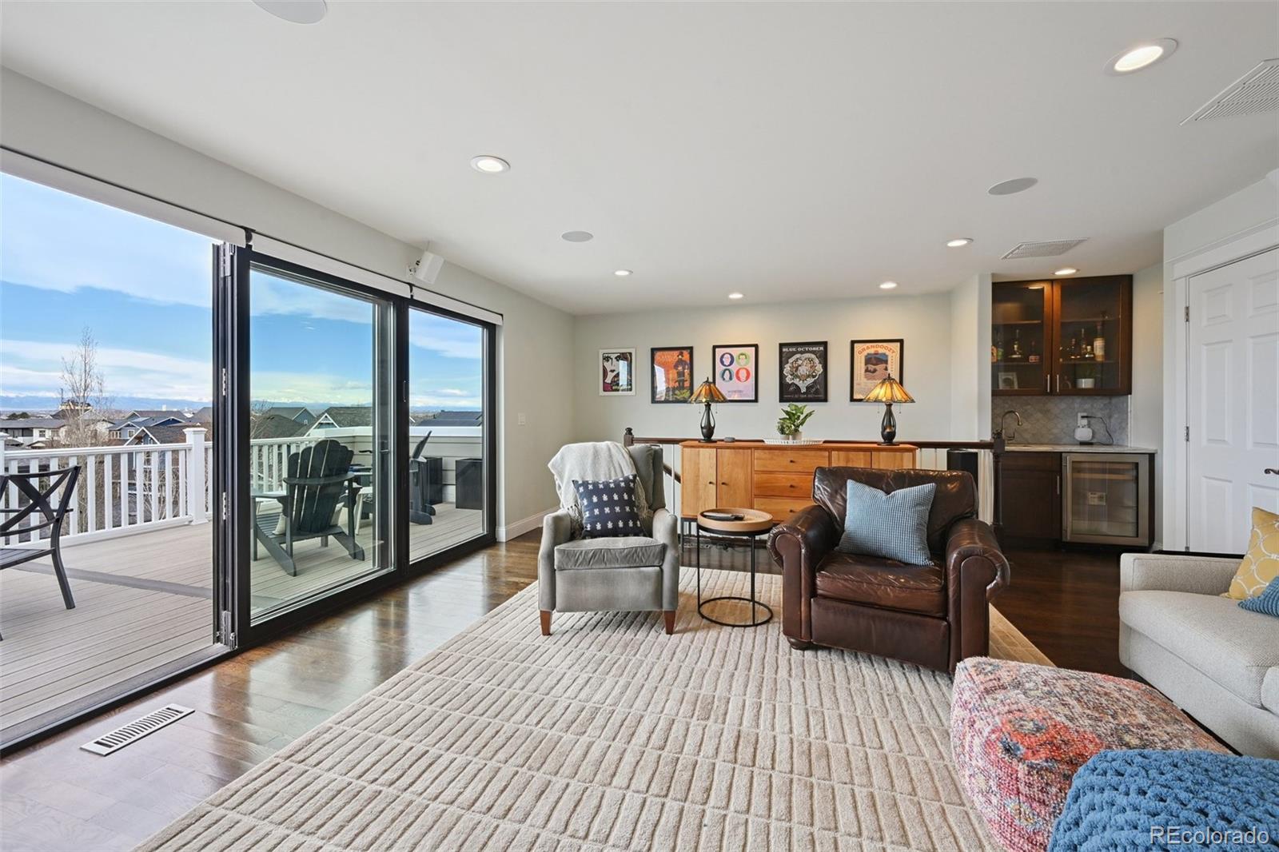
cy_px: 426
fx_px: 497
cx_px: 640
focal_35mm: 14
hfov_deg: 104.3
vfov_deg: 81.2
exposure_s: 1/80
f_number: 10
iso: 400
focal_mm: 14
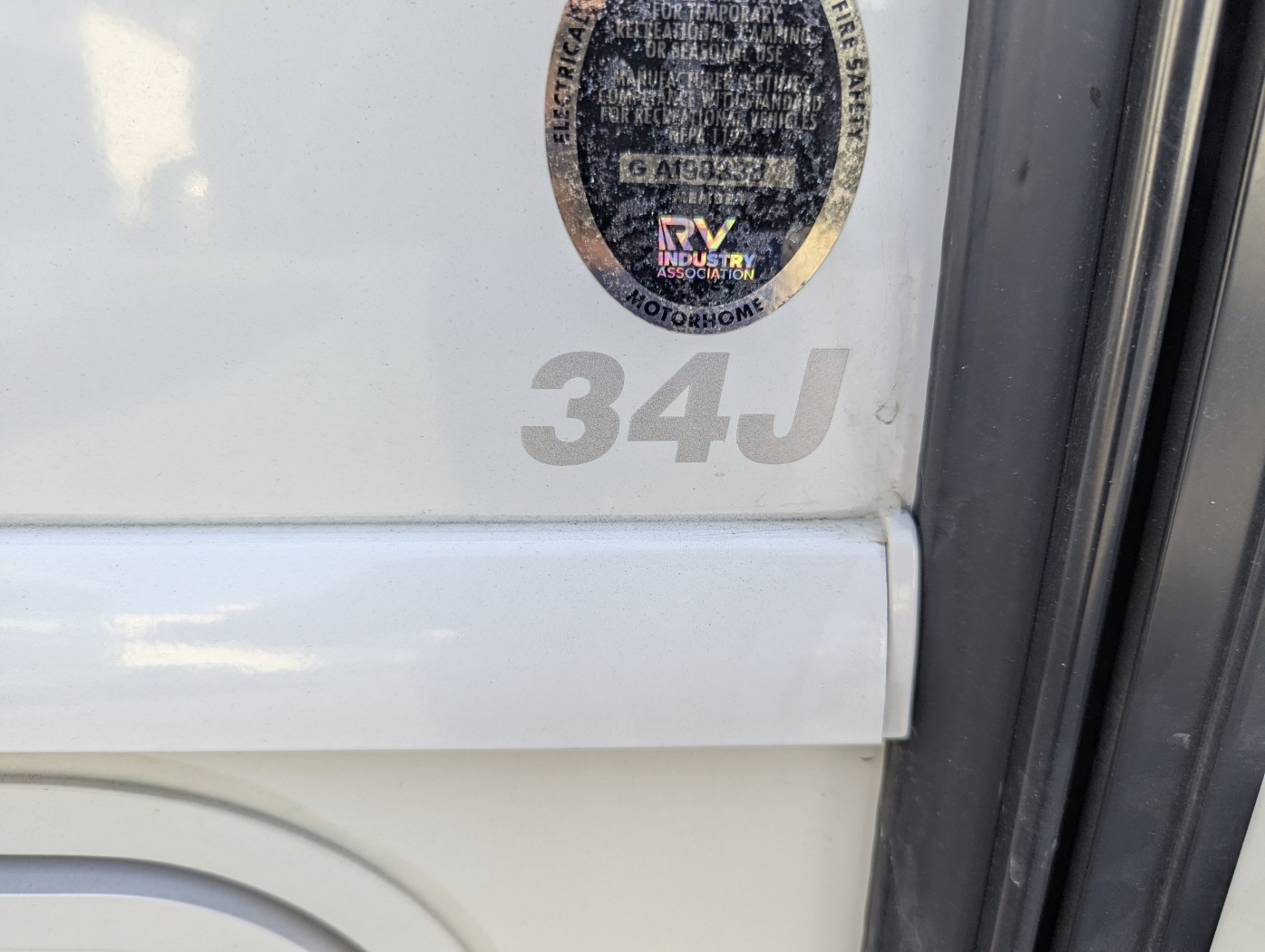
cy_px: 476
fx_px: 878
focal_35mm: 24
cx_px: 632
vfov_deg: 56.9
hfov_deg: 71.5
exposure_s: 1/253
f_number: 1.85
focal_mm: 6.81
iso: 77
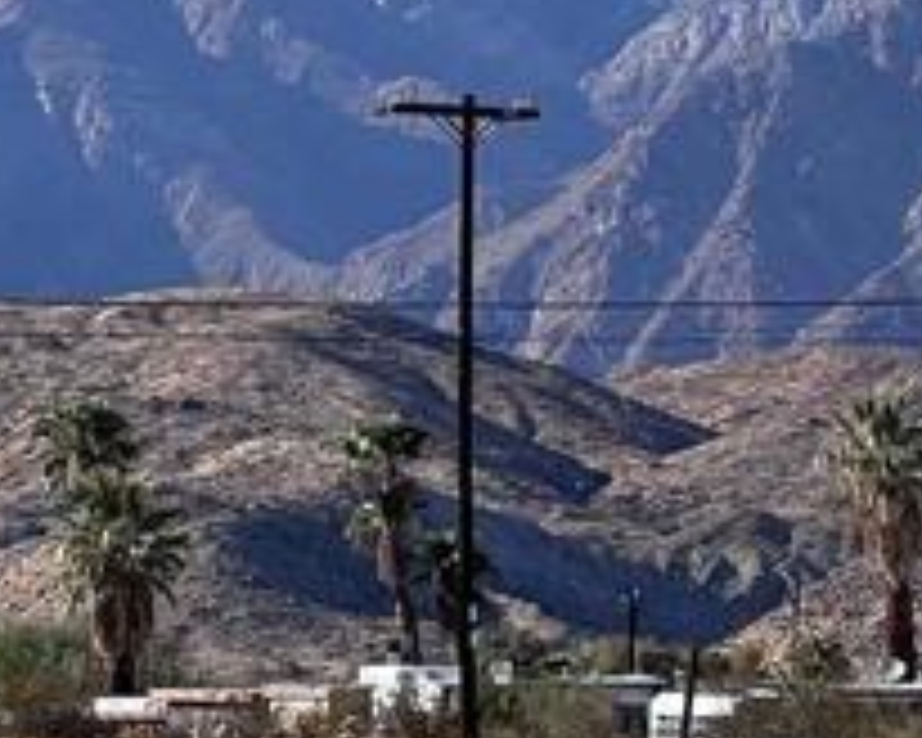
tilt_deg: +2.5
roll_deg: +0.5
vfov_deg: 4.1
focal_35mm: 376
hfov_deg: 5.1
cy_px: 400
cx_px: 1331
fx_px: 10260
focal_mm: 9
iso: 32
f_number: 2.8
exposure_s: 1/664
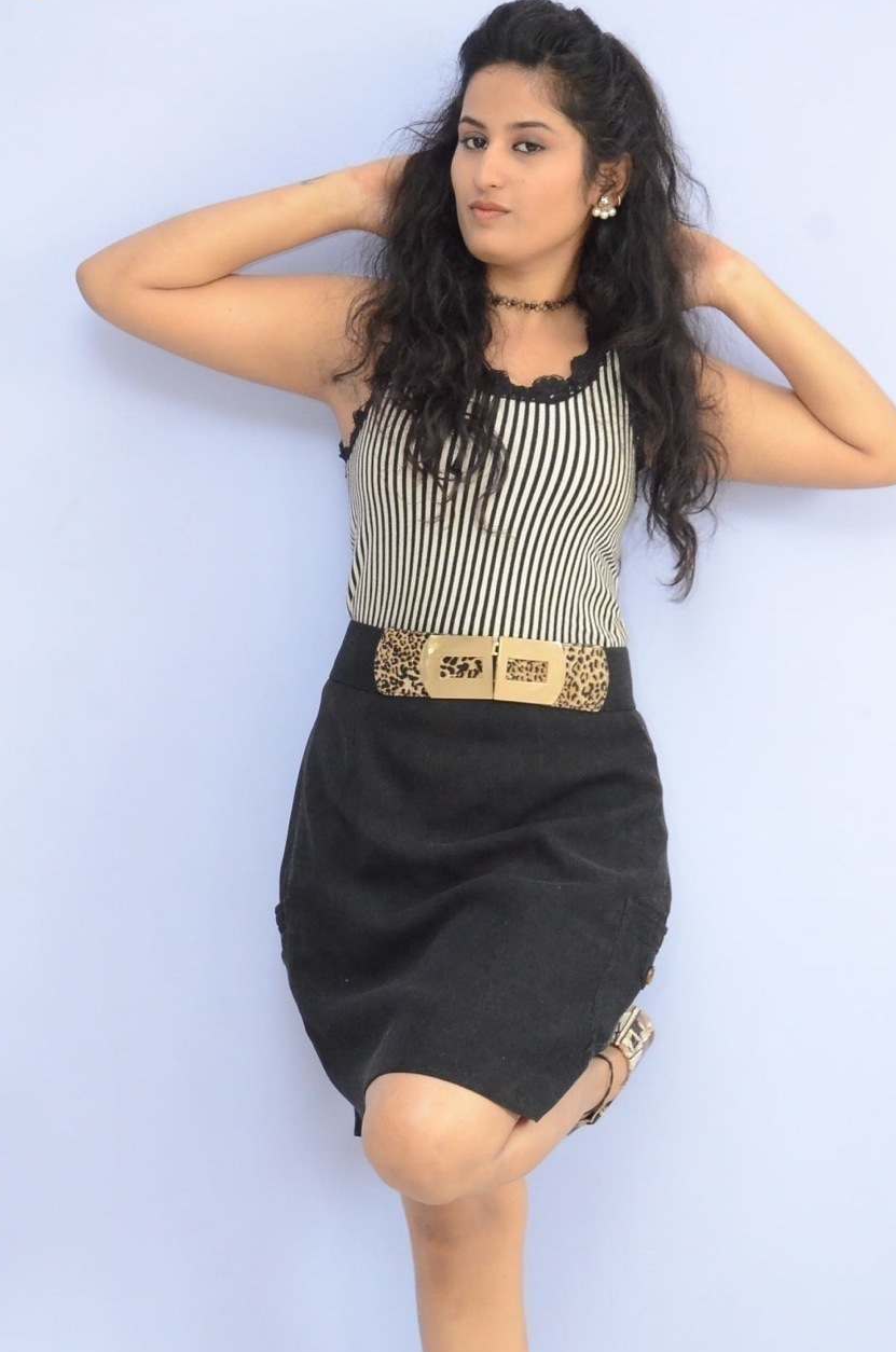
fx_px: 3899
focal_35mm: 104
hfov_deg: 13.1
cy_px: 903
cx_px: 500
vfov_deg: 19.6
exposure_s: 1/100
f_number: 6.3
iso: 3200
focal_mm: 48
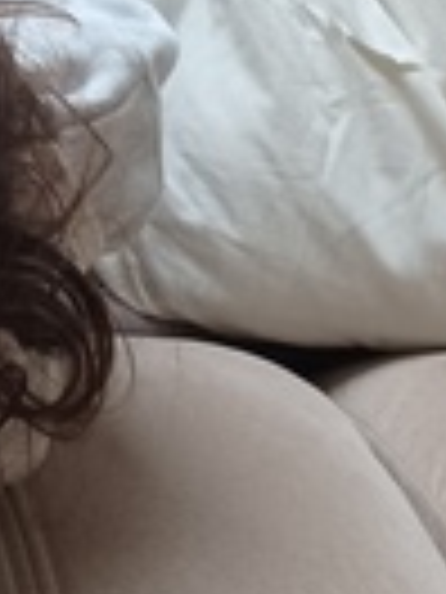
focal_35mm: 114
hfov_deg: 12.0
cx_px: -347
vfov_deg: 16.6
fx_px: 1958
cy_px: -117
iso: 640
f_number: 1.8
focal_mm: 4.6
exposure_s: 1/25
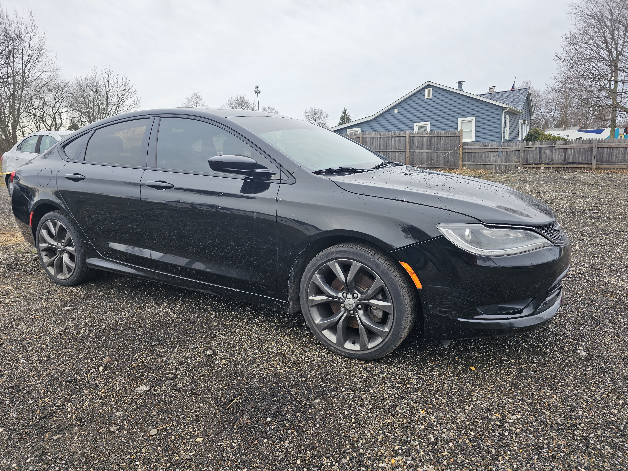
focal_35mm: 23
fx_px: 417
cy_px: 236
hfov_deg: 73.9
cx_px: 314
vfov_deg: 58.9
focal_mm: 6.3
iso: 12
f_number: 1.7
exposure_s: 1/180
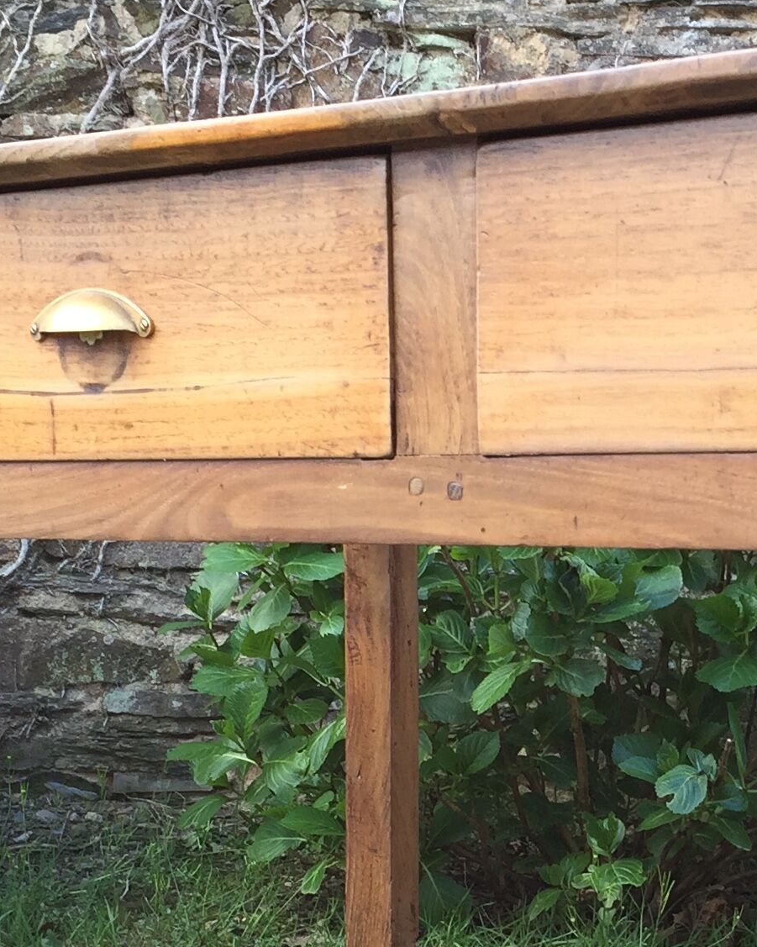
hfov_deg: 18.5
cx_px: 651
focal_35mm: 82
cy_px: 792
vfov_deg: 22.9
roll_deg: -2.1
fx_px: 2297
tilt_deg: -6.8
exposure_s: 1/100
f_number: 2.2
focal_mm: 4.15
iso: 32
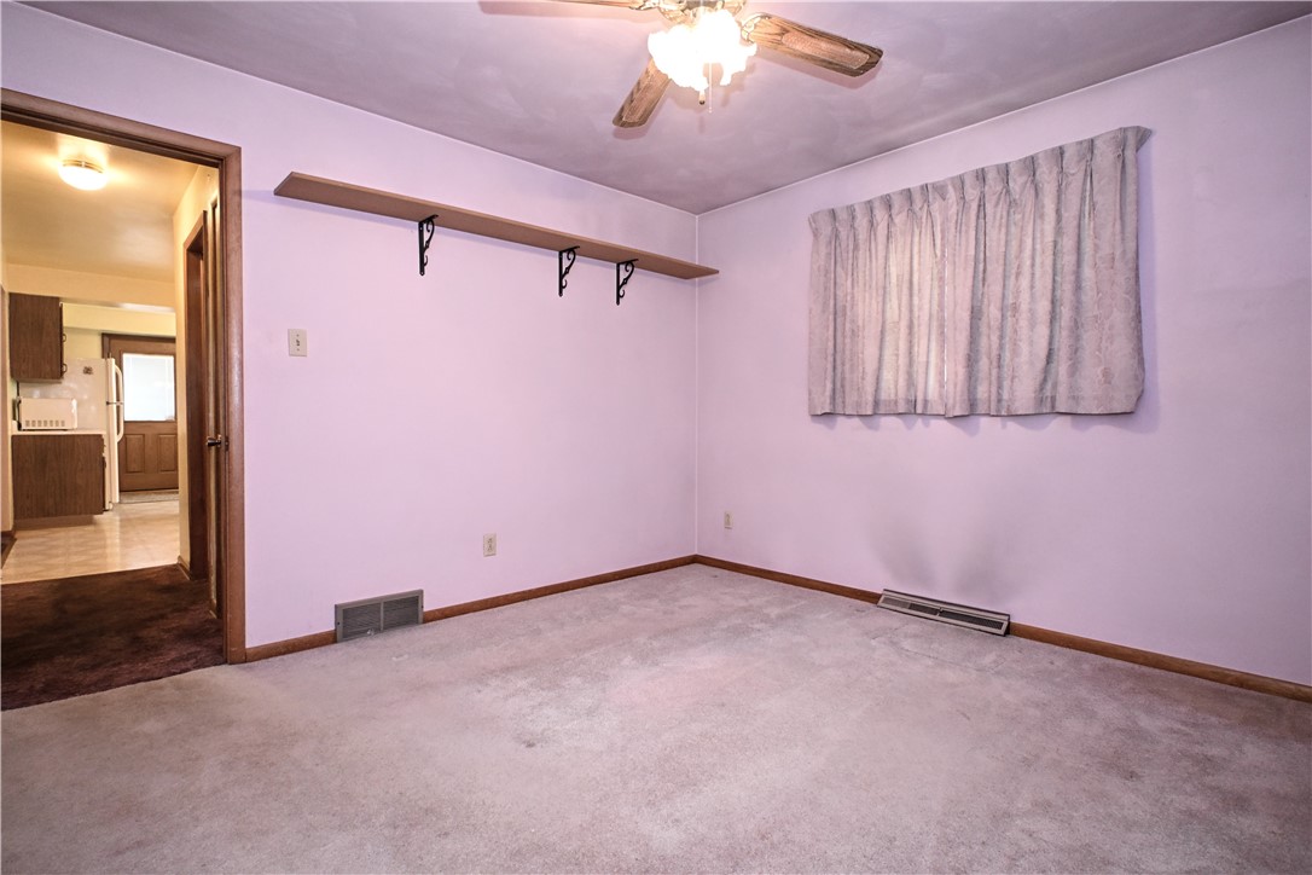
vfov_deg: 67.4
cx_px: 656
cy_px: 438
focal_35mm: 18
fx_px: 656
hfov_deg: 90.0
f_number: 4
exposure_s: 1/60
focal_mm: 12
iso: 1100
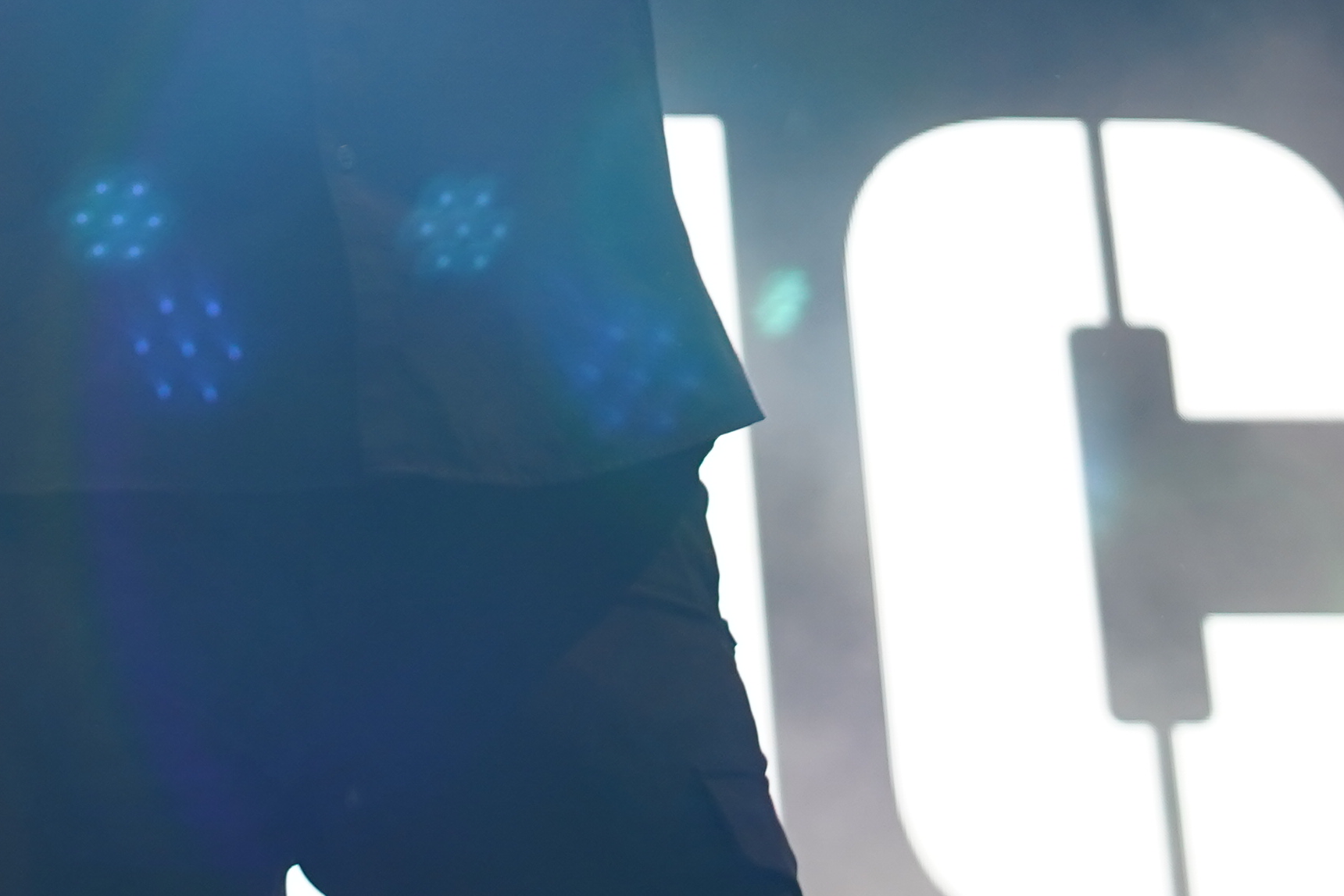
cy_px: -387
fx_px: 5339
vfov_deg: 9.4
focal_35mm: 143
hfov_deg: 14.2
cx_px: 32
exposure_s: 1/160
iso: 640
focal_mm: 41
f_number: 4
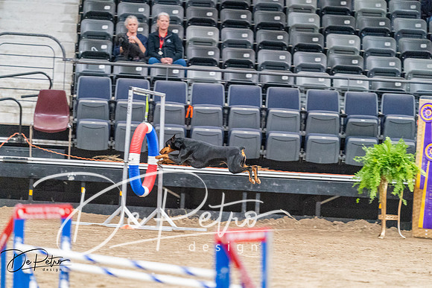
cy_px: 144
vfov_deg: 6.9
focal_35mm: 200
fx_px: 2400
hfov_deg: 10.3
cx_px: 216
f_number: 2.8
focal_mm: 200
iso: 12800
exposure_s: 1/250
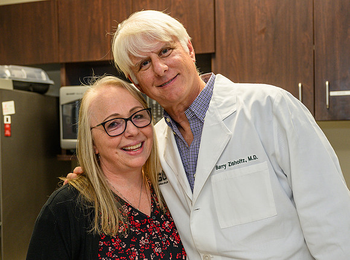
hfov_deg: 32.7
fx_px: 594
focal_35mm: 59
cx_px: 134
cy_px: 145
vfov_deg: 24.6
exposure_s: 1/100
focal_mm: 43
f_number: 3.5
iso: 640
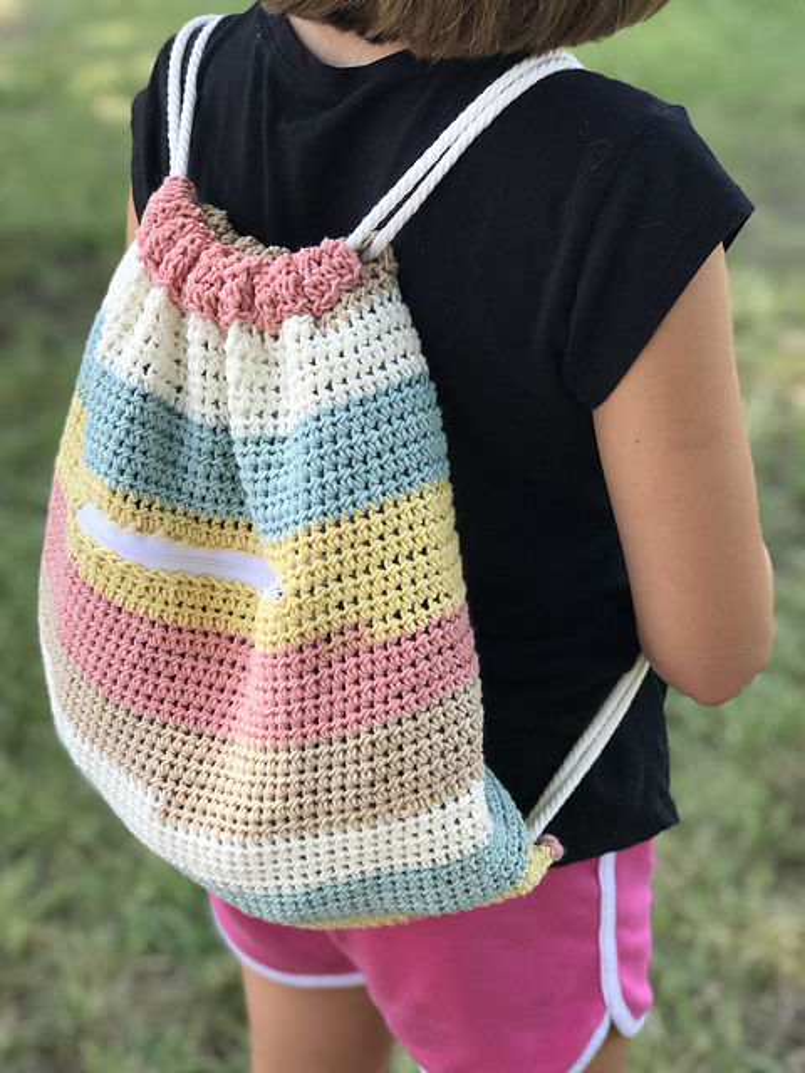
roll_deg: +2.5
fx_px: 1767
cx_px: 402
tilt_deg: -25.8
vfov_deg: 33.8
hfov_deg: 25.7
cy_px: 536
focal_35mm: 57
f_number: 2.8
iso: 20
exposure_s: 1/203
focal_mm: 6.6
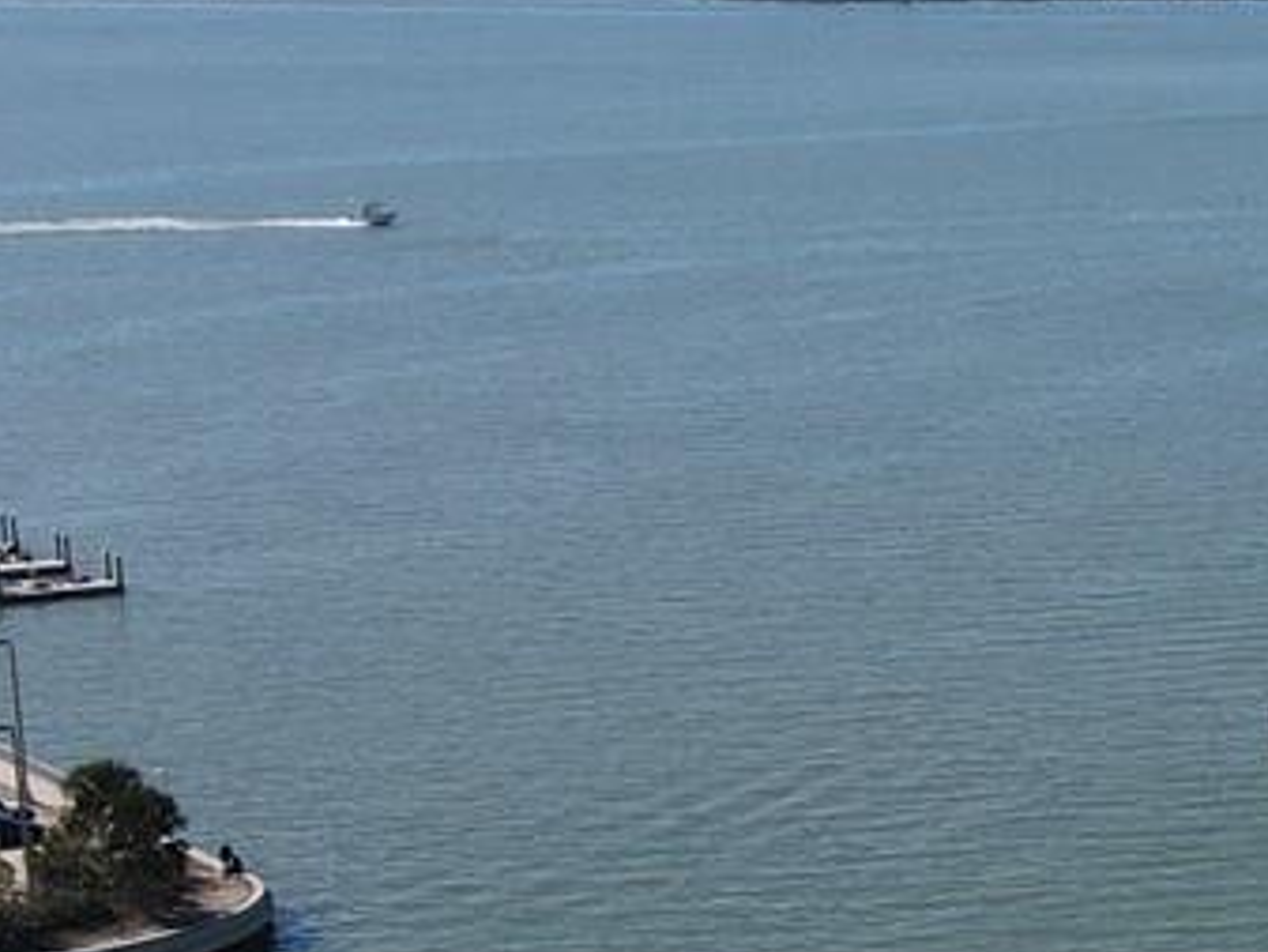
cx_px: 2130
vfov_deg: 12.8
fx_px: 4177
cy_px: 978
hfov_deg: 15.4
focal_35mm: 114
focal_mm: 4.5
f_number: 2.8
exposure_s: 1/1000
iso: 100
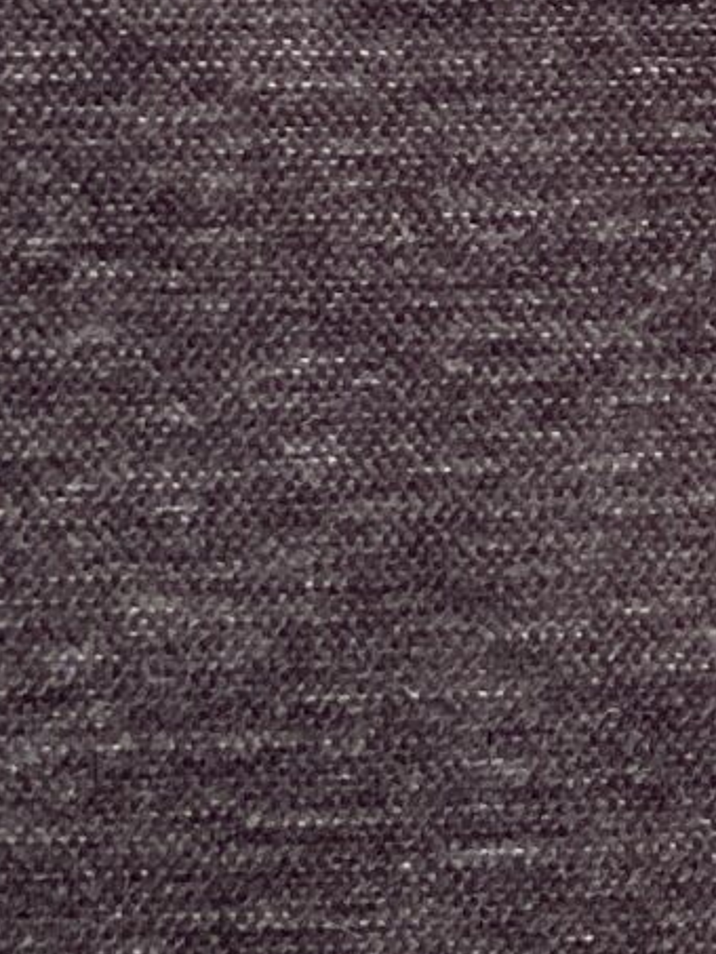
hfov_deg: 5.0
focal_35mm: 294
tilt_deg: -19.4
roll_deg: -1.2
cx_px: 1194
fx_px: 8104
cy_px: 78
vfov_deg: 6.7
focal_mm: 6
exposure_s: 1/122
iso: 40
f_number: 2
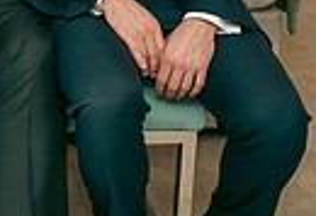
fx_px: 1159
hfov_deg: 14.0
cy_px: -89
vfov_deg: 10.4
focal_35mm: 131
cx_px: -231
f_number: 3.5
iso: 800
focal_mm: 28
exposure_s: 1/160
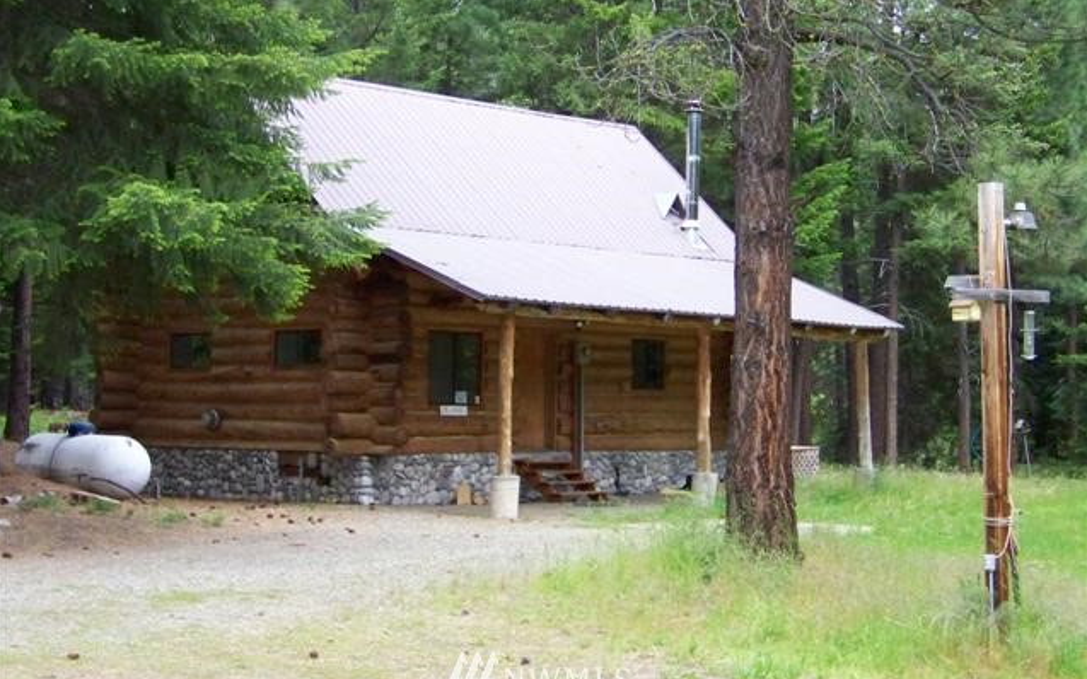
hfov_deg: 31.1
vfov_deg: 19.7
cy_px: 328
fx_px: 1955
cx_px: 543
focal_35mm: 66
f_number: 3.2
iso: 400
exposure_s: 1/30
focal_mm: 10.5
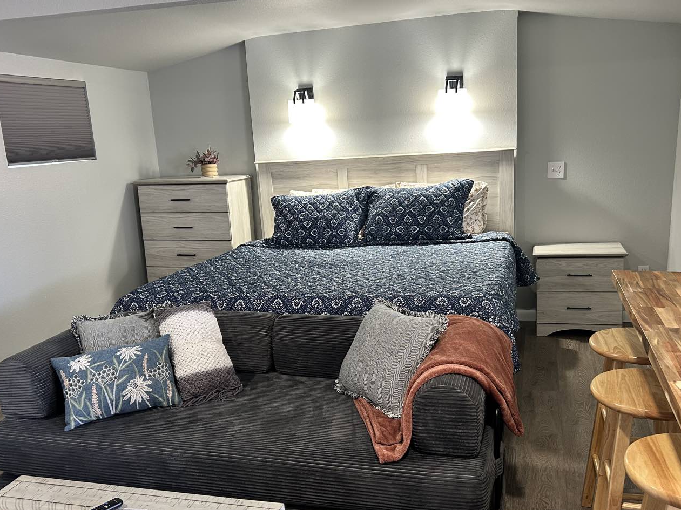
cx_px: 349
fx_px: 649
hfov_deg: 55.4
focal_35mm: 33
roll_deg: +3.4
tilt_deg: -13.5
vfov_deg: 42.8
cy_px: 298
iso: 125
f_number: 1.5
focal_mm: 5.7
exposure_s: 1/60
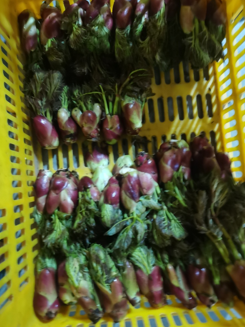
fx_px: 274
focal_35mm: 29
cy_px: 164
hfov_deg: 48.2
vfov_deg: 61.7
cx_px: 124
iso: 1250
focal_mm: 5.58
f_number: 1.8
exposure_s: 1/16.7
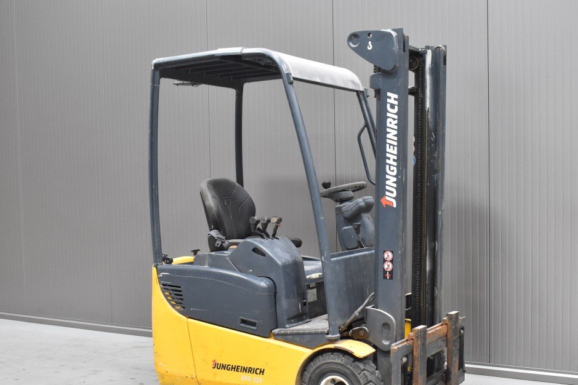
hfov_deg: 42.7
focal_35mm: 46
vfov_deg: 29.2
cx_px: 325
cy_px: 235
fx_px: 738
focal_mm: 24
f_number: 5
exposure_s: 1/25
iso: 1600
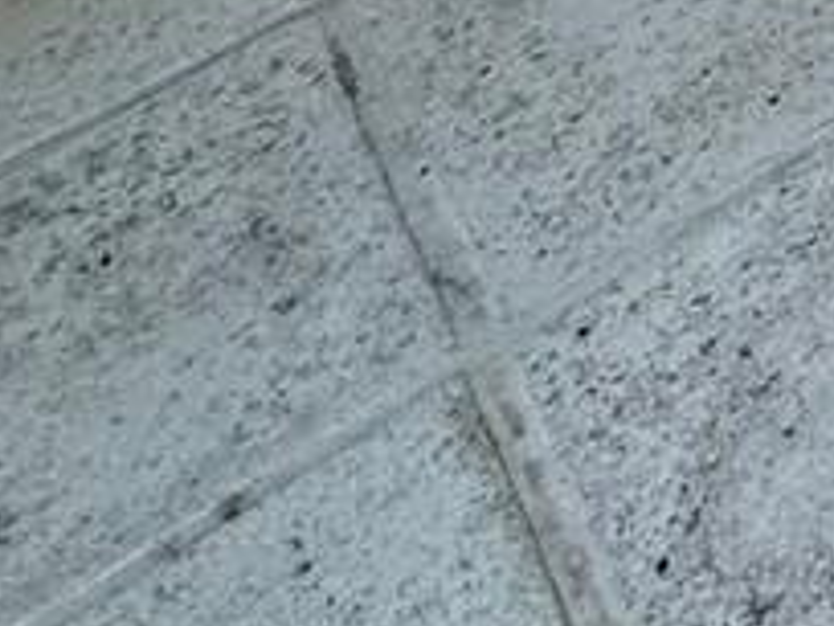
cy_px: -1649
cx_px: 2318
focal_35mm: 110
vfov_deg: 8.8
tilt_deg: -11.6
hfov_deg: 11.9
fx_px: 2650
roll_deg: +5.0
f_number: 2.2
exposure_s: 1/774
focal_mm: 2.22
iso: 40
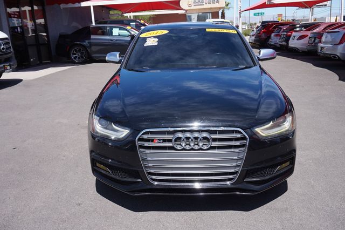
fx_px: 316
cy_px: 115
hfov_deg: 57.2
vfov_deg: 39.9
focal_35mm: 33
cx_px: 172
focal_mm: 22
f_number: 8
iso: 100
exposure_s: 1/250
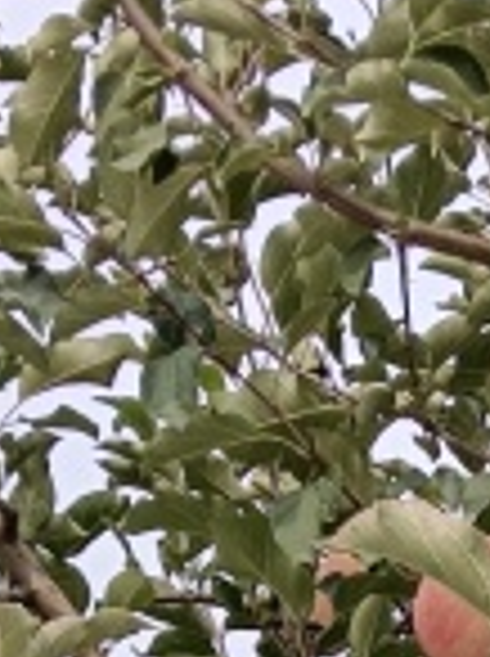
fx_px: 3597
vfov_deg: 9.1
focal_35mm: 190
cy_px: 1699
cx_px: 719
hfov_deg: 7.7
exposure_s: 1/473
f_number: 1.8
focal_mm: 4.05
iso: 102
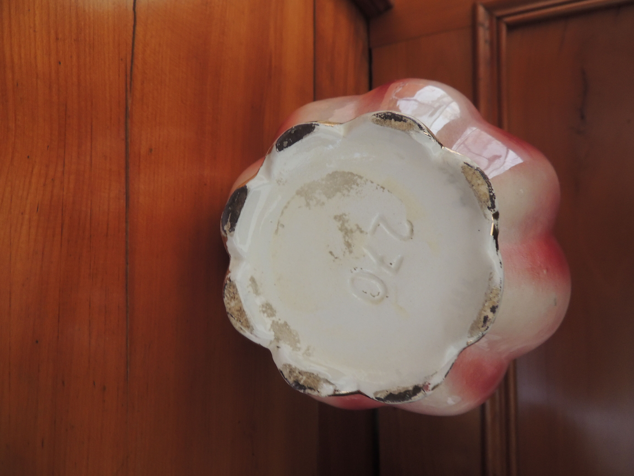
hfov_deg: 71.6
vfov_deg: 56.8
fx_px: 440
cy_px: 238
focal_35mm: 24
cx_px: 317
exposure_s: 1/30
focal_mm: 4.3
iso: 320
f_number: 3
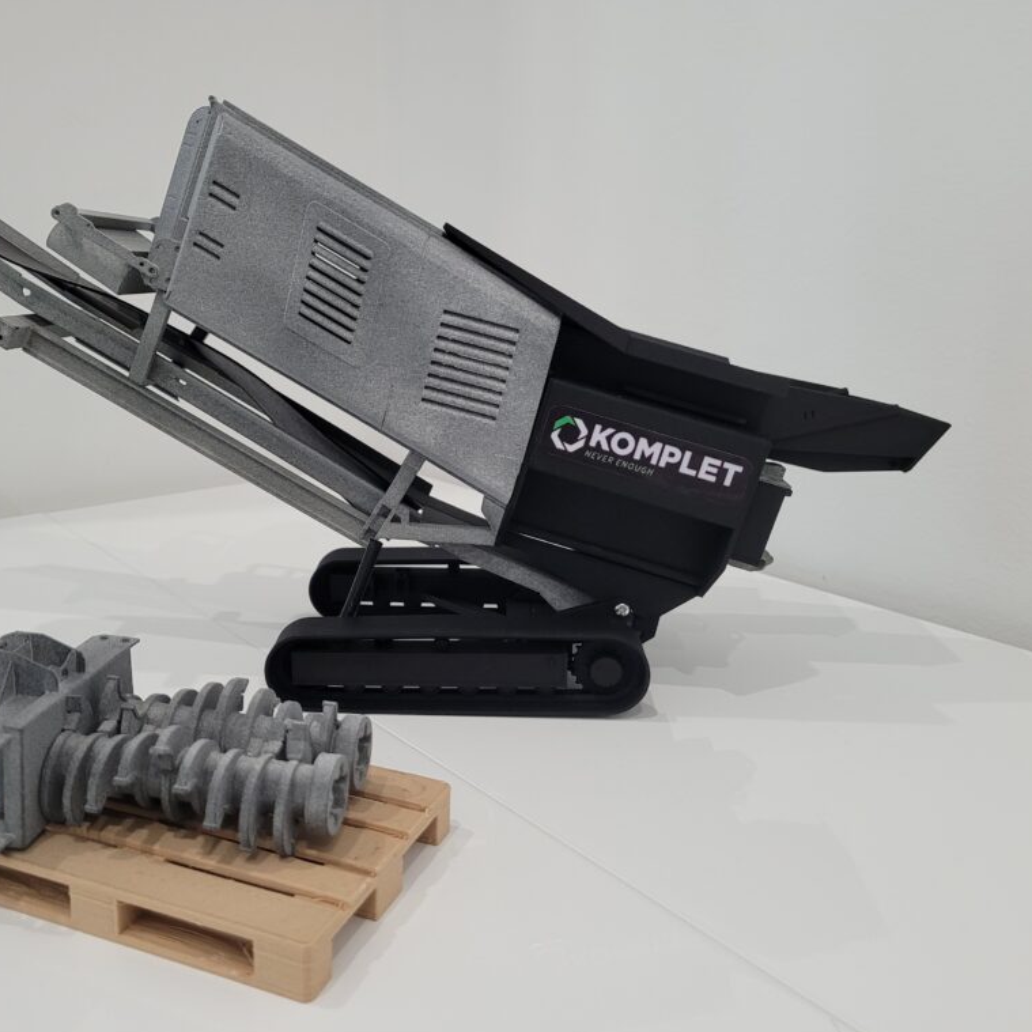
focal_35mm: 31
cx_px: 420
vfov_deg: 52.5
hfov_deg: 52.2
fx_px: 1046
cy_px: 519
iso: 320
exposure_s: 1/50
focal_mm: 5.4
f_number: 1.8
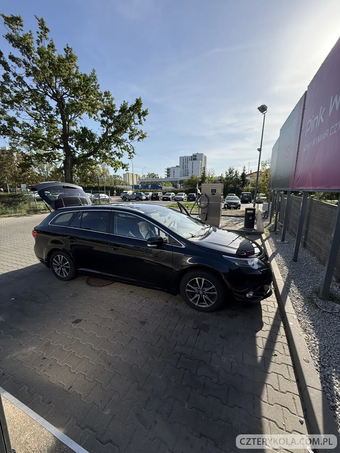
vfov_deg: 102.1
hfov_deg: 85.7
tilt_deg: -9.2
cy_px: 226
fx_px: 183
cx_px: 170
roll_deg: -1.0
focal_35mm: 14
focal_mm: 2.22
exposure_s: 1/1795
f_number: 2.2
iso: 50
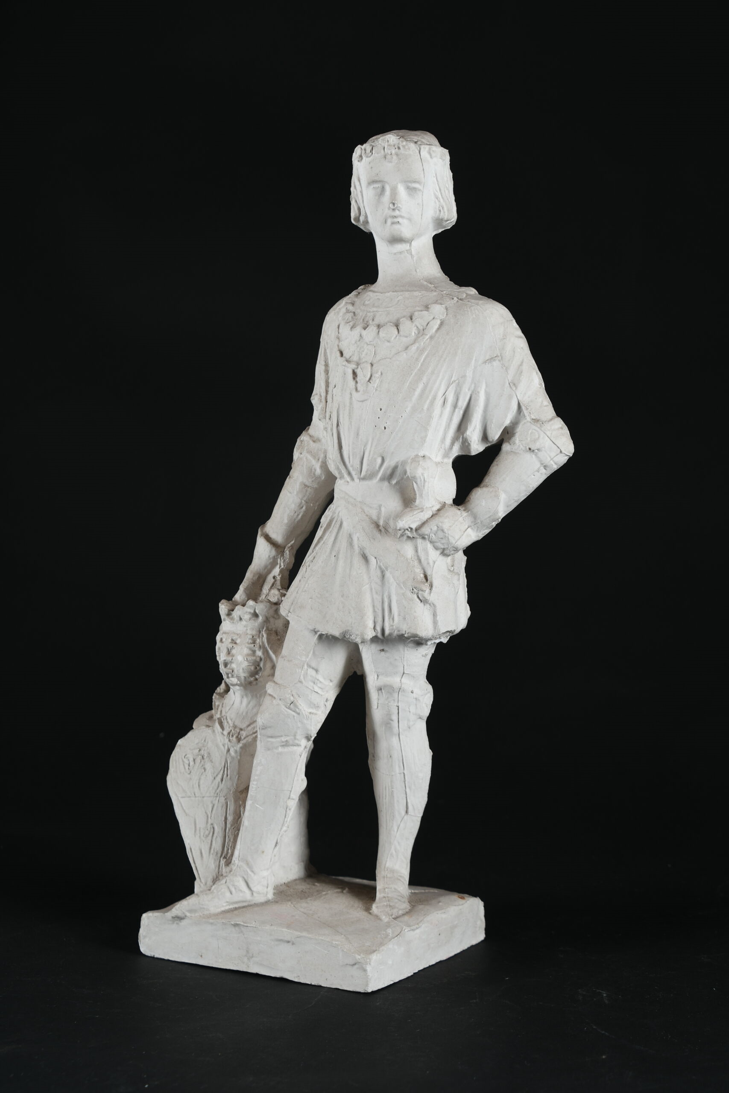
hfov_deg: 18.2
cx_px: 364
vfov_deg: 27.0
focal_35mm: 75
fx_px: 2278
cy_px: 546
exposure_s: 1/250
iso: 100
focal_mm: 50
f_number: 8
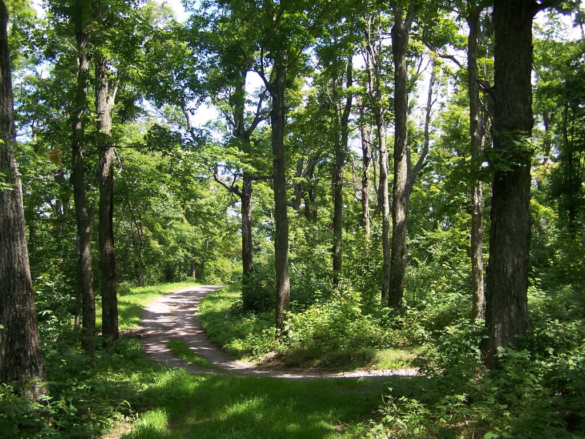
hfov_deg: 49.0
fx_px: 642
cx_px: 292
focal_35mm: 38
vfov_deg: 37.7
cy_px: 220
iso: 80
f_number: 2.8
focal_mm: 6.3
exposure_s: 1/320
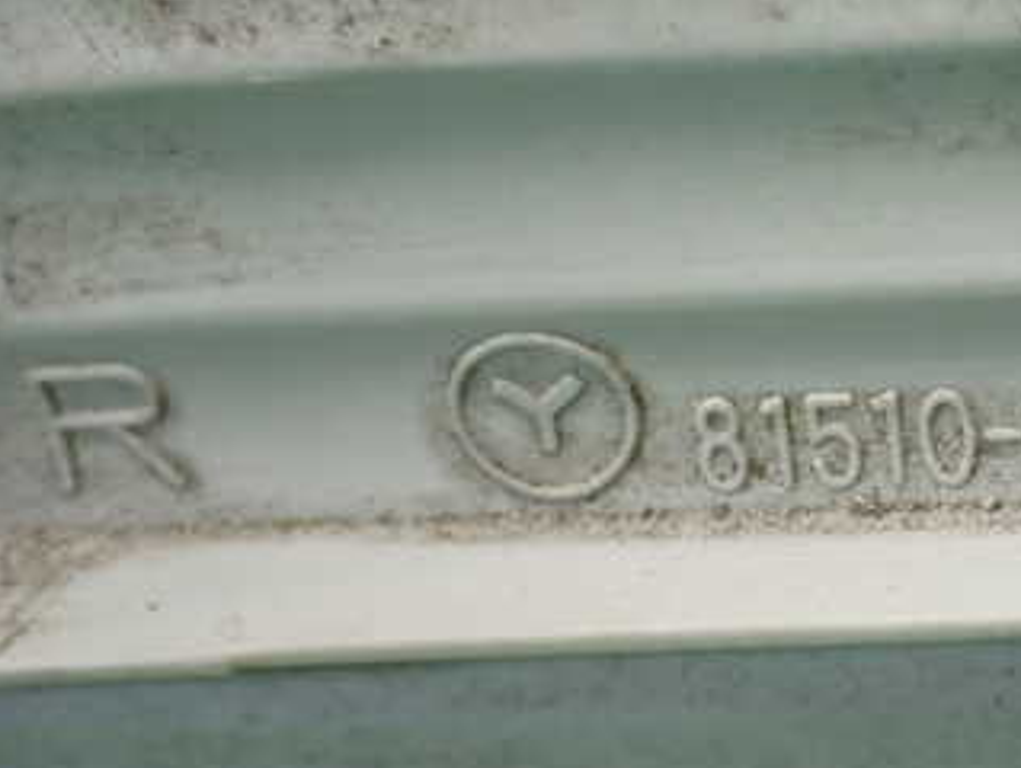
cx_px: 925
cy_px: 435
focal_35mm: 77
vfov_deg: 19.2
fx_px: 2274
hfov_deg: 24.6
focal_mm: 7.31
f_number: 2.8
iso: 800
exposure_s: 1/50
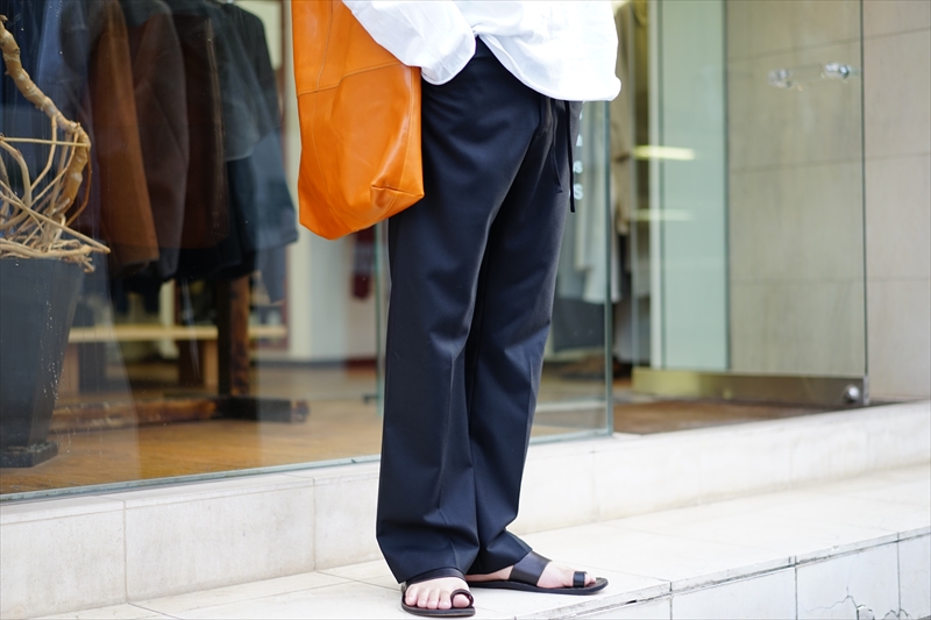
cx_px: 466
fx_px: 1422
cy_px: 310
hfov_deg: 36.3
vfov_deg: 24.6
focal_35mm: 55
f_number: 1.8
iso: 100
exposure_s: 1/100
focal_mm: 55
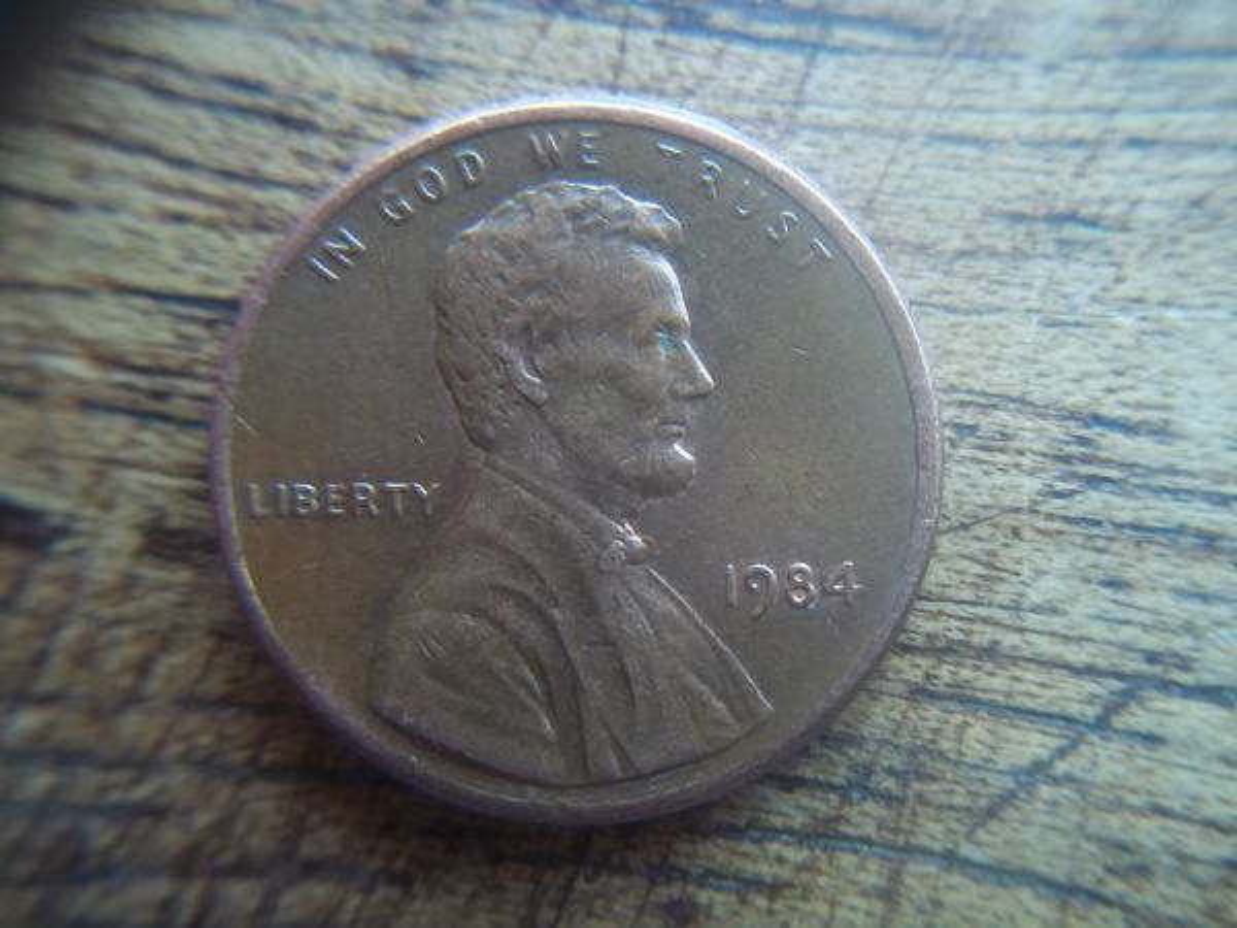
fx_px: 1286
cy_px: 464
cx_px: 618
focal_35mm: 36
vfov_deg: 39.7
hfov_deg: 51.4
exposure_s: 1/40
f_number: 3.1
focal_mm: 6.5
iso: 80
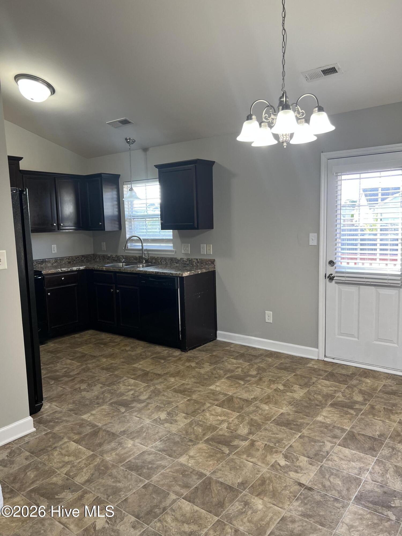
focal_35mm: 26
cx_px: 201
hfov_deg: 53.1
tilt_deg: -4.8
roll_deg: +1.8
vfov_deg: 67.3
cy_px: 268
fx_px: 403
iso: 80
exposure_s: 1/60
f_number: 1.5
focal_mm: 5.7
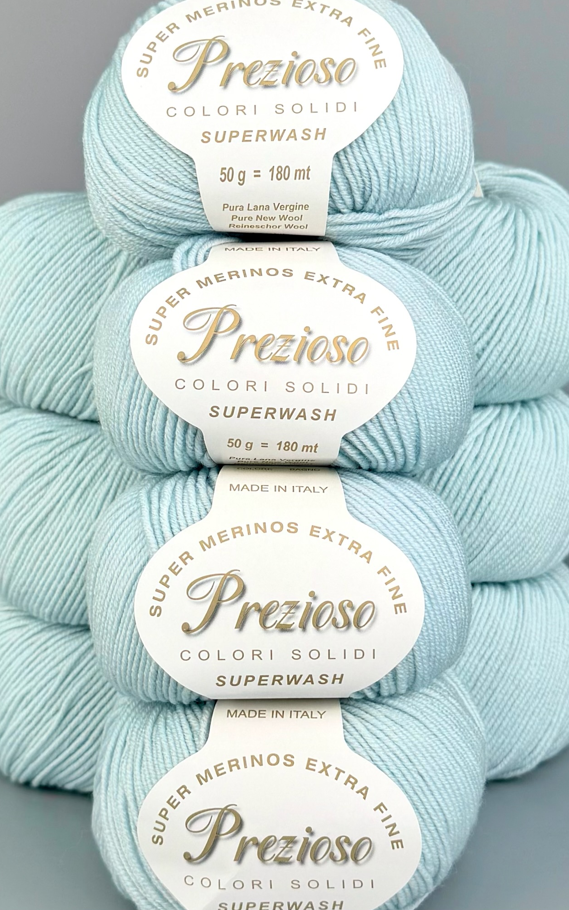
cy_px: 450
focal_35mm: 26
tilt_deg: -12.1
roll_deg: +2.8
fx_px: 645
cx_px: 287
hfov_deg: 47.6
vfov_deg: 70.4
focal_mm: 6.76
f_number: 1.78
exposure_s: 1/1314
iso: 80
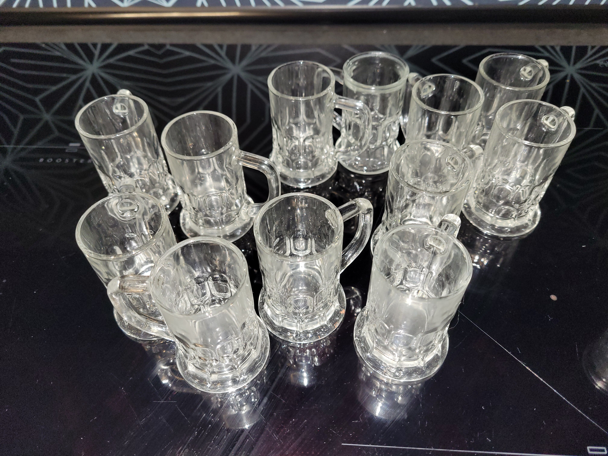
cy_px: 228
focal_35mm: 26
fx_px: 457
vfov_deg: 53.1
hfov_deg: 67.3
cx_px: 304
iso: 80
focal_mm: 5.4
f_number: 1.8
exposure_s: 1/35
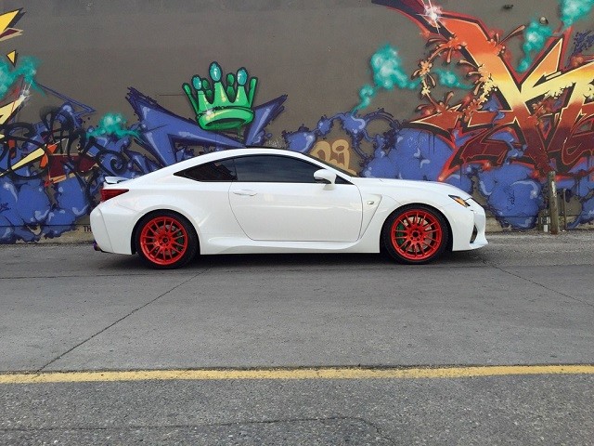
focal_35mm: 29
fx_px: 498
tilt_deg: -1.3
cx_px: 297
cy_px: 223
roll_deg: +1.7
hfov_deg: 61.7
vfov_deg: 48.2
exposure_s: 1/775
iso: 32
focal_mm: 4.15
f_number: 2.2
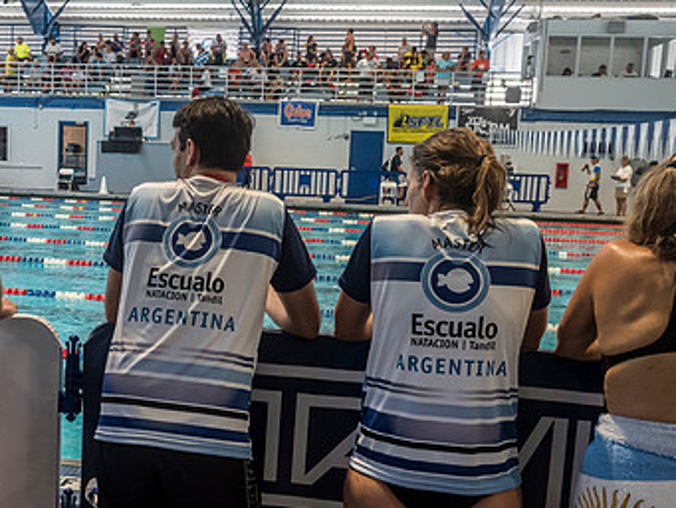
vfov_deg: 28.5
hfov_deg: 36.4
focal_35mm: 51
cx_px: 151
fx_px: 996
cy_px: 295
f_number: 4.5
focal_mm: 15
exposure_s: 1/125
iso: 1600
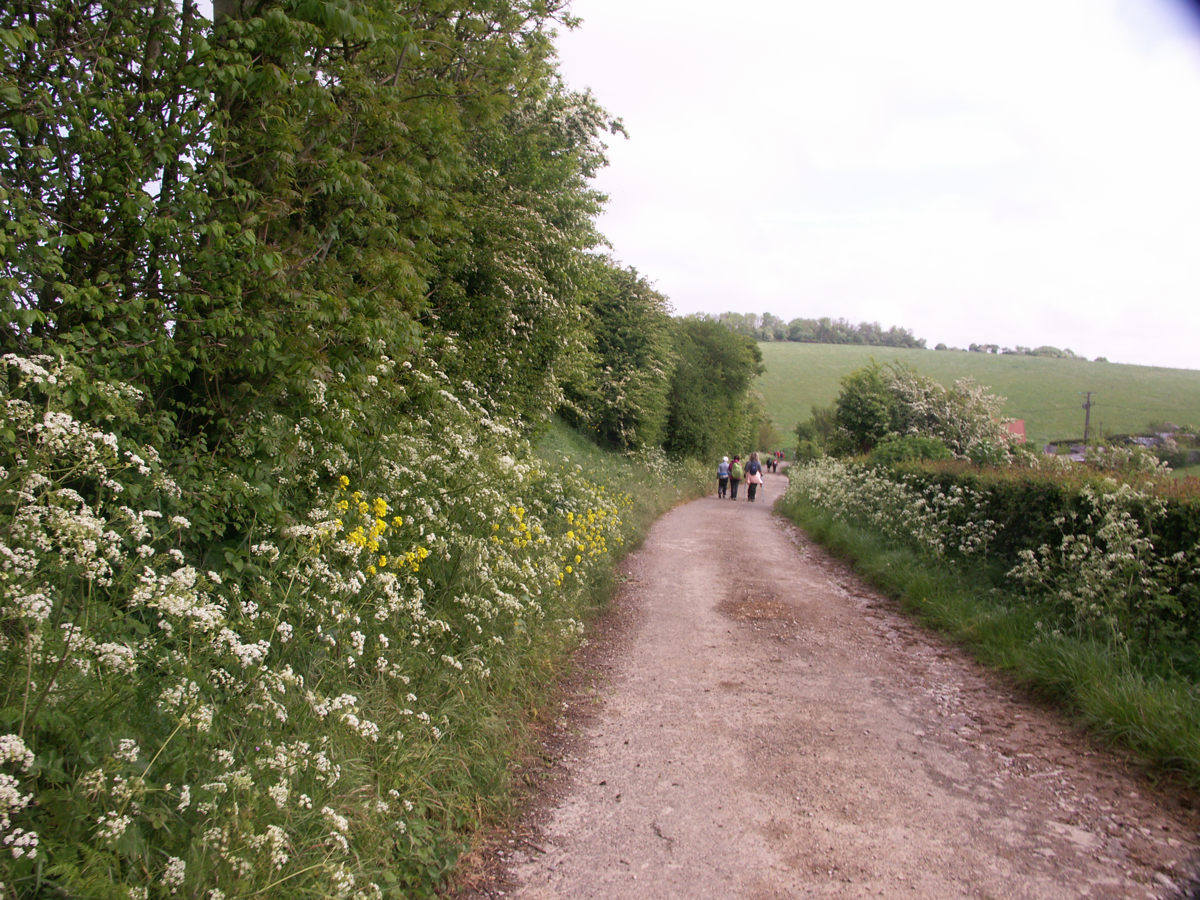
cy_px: 450
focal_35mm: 28
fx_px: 971
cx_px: 600
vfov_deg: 49.7
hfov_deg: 63.4
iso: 64
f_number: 5.6
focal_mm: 7.21
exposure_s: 1/250
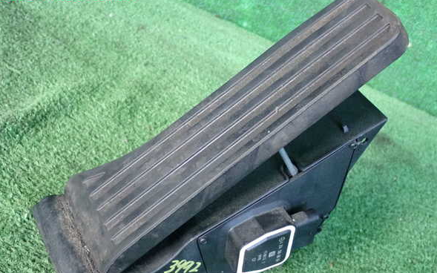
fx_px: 643
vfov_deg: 24.0
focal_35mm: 54
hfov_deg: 37.5
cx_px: 220
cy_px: 152
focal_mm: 9.01
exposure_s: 1/125
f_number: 3.2
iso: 1250
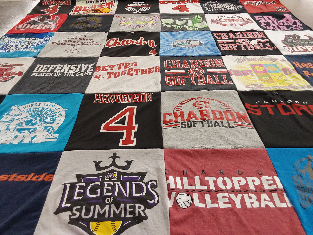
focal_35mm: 28
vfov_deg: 49.7
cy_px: 118
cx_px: 156
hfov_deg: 63.4
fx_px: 253
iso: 125
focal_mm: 2.91
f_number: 1.9
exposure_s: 1/60
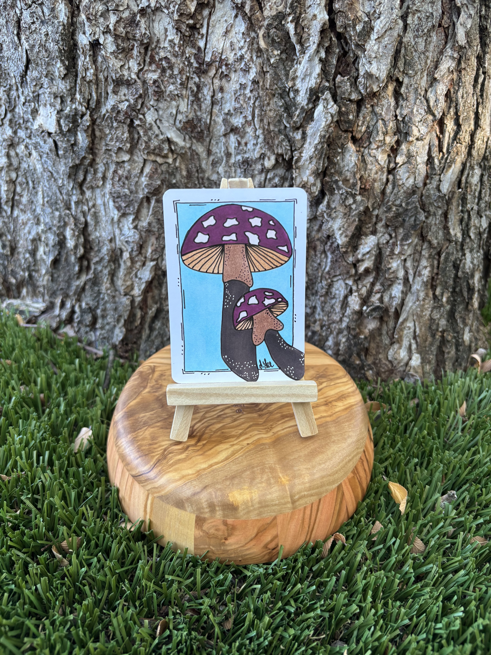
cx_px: 246
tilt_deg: -31.3
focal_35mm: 26
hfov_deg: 53.1
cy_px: 328
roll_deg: +1.8
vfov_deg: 67.3
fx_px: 492
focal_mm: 5.96
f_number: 1.6
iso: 125
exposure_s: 1/96
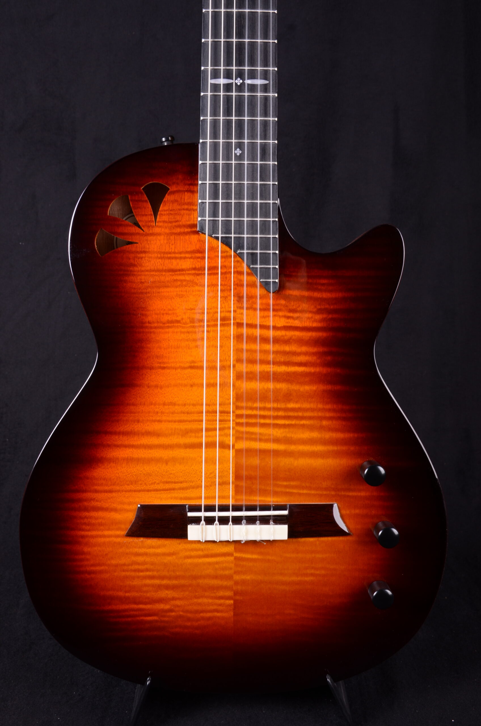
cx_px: 240
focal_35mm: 39
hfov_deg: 34.1
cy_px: 363
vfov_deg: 49.6
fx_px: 785
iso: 200
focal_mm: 26
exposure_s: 1/200
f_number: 11
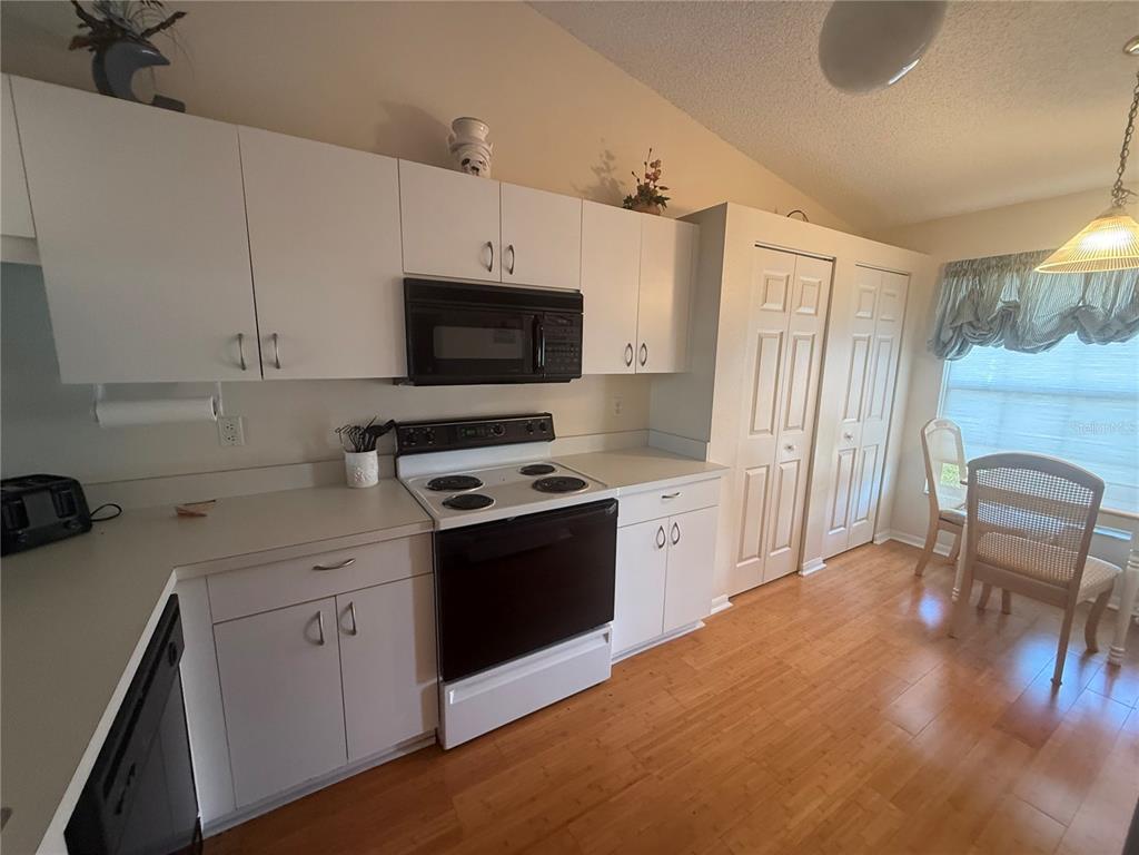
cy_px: 428
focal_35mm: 14
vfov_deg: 85.7
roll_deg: -2.8
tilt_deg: -9.9
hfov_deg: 102.1
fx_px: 461
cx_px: 570
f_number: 2.2
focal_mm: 2.22
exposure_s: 1/60
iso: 250
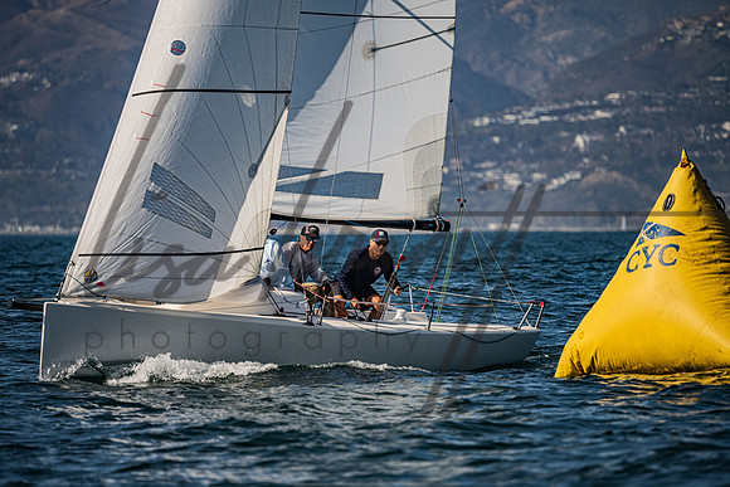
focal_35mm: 404
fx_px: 8197
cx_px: 365
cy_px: 244
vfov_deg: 3.4
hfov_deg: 5.1
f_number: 5.6
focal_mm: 400
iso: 320
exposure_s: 1/3200
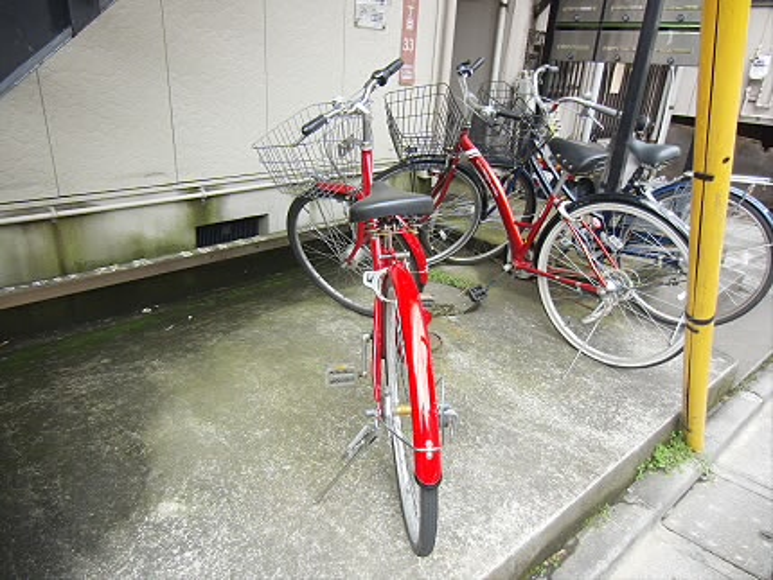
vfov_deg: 56.9
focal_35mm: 24
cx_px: 386
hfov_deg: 71.6
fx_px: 536
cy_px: 290
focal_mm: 4.3
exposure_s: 1/100
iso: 100
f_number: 3.2
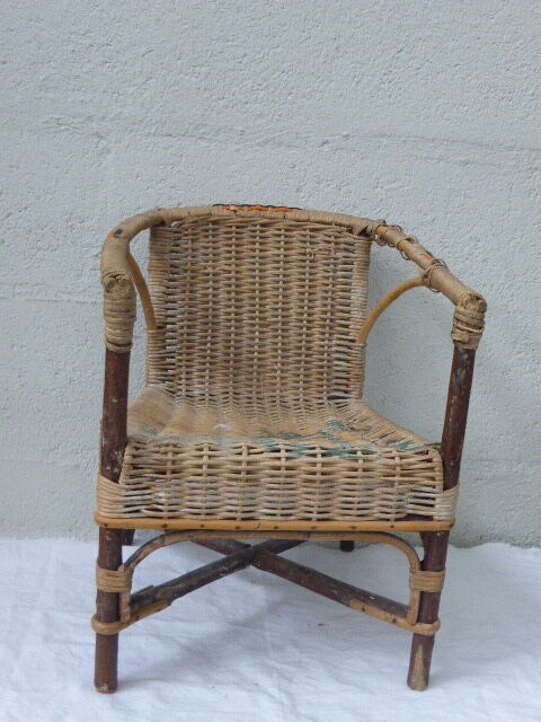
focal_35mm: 46
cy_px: 361
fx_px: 959
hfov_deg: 31.5
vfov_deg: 41.2
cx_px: 270
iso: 400
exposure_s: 1/20
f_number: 4.1
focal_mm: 7.9
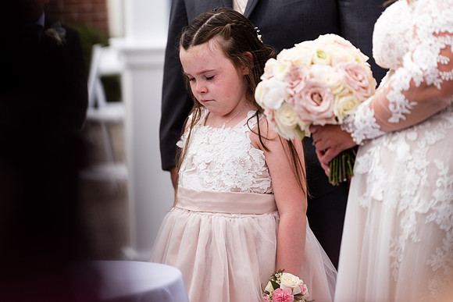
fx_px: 2517
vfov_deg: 6.9
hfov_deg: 10.3
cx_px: 226
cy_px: 151
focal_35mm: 200
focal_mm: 200
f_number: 2.8
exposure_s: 1/800
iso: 64
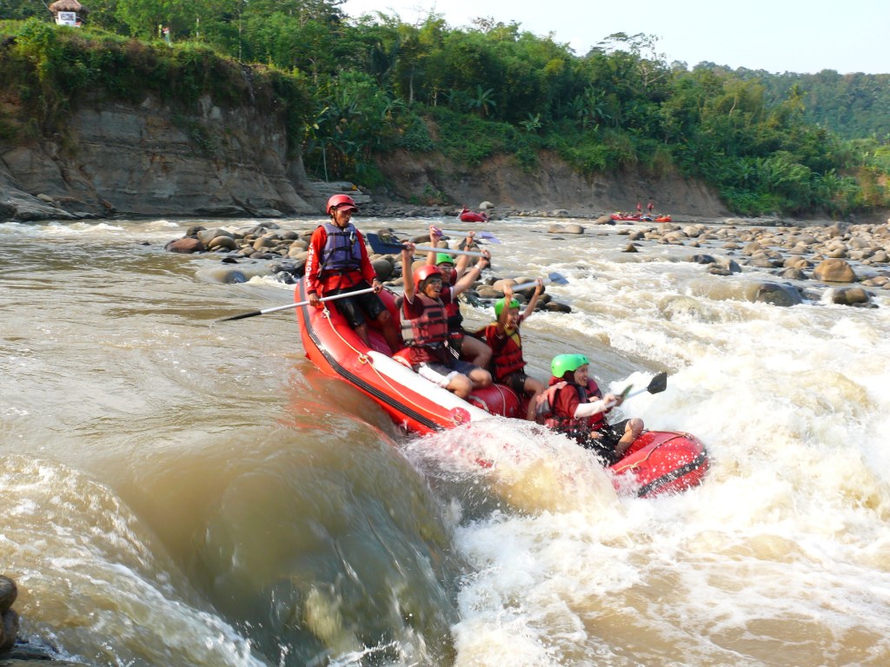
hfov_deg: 52.6
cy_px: 334
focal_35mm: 35
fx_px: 900
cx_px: 445
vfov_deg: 40.7
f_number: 5.6
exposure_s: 1/125
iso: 100
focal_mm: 7.4
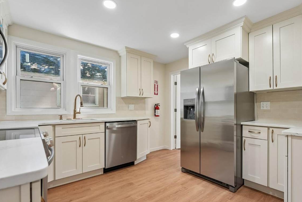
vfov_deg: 69.0
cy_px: 108
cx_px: 160
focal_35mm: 17
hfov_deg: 91.7
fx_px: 146
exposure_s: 1/100
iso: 800
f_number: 7.1
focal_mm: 15.4
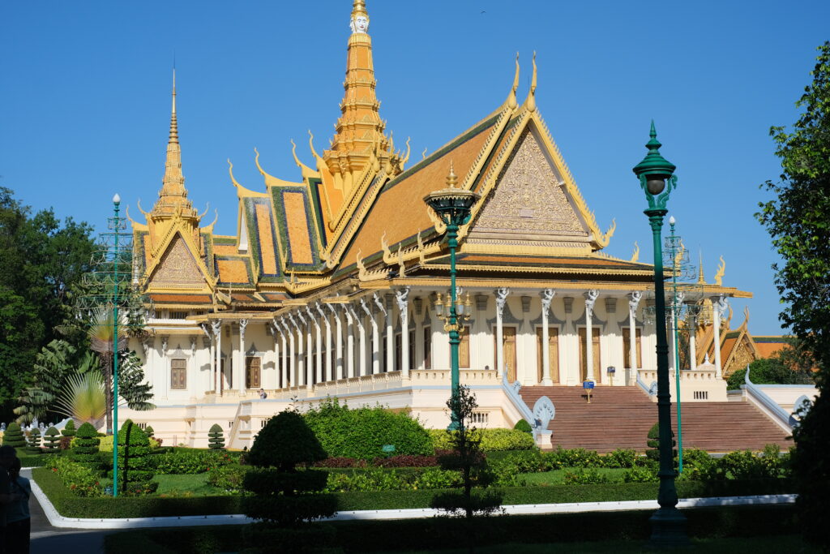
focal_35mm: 53
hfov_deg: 37.5
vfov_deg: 25.5
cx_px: 415
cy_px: 277
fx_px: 1222
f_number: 6.4
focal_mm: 35
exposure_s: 1/1600
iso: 320
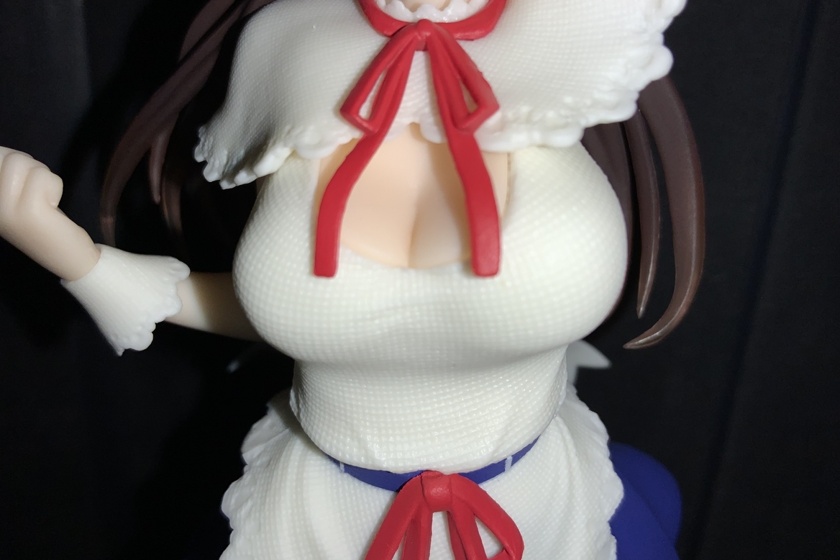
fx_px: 723
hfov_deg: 60.3
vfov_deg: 42.3
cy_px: 257
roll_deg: -2.3
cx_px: 414
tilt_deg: -21.8
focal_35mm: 31
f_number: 1.8
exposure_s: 1/2058
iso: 16
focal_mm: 3
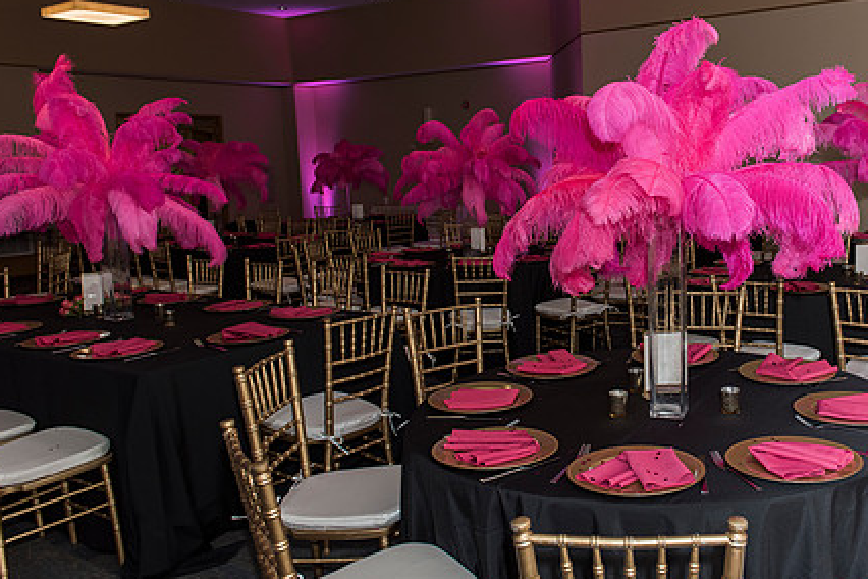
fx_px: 820
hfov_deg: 54.3
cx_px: 603
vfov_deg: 38.7
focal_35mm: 34
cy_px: 236
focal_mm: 24
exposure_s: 1/200
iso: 800
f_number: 4
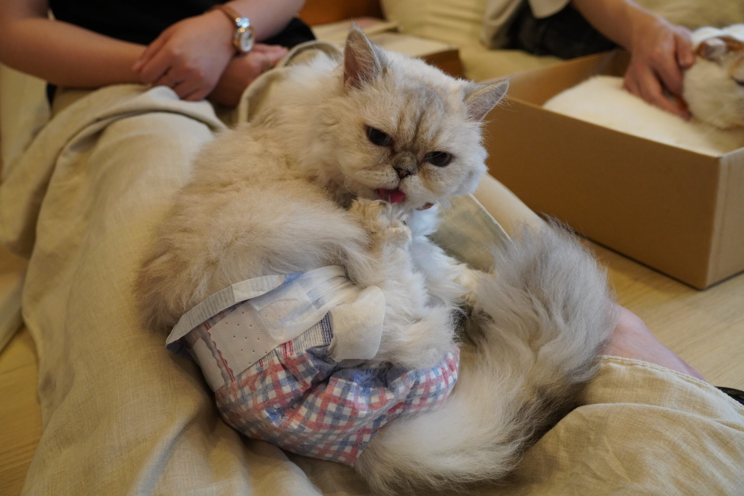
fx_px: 744
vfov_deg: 36.9
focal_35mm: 36
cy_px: 248
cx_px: 372
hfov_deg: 53.1
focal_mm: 24
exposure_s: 1/160
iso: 1600
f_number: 4
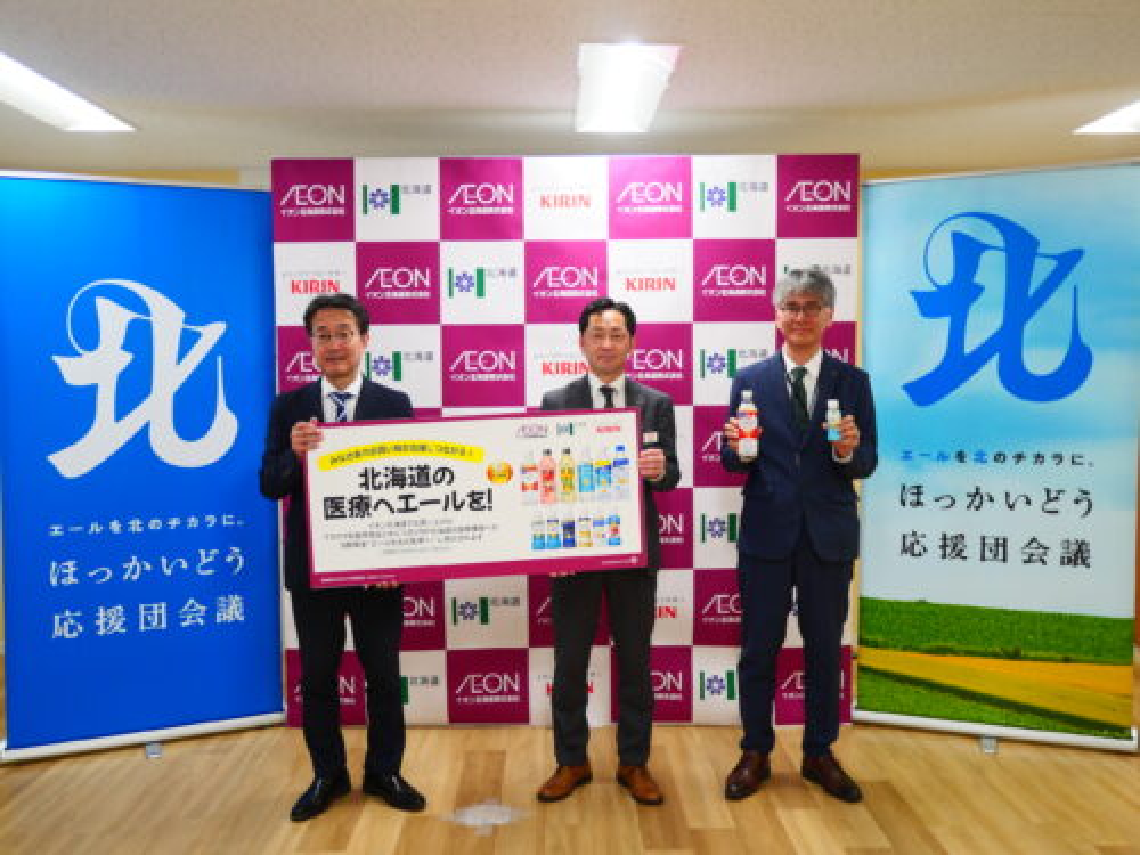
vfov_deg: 44.2
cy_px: 428
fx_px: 1054
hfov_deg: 56.8
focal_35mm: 32
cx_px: 570
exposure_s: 1/20
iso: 200
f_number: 4
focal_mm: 16
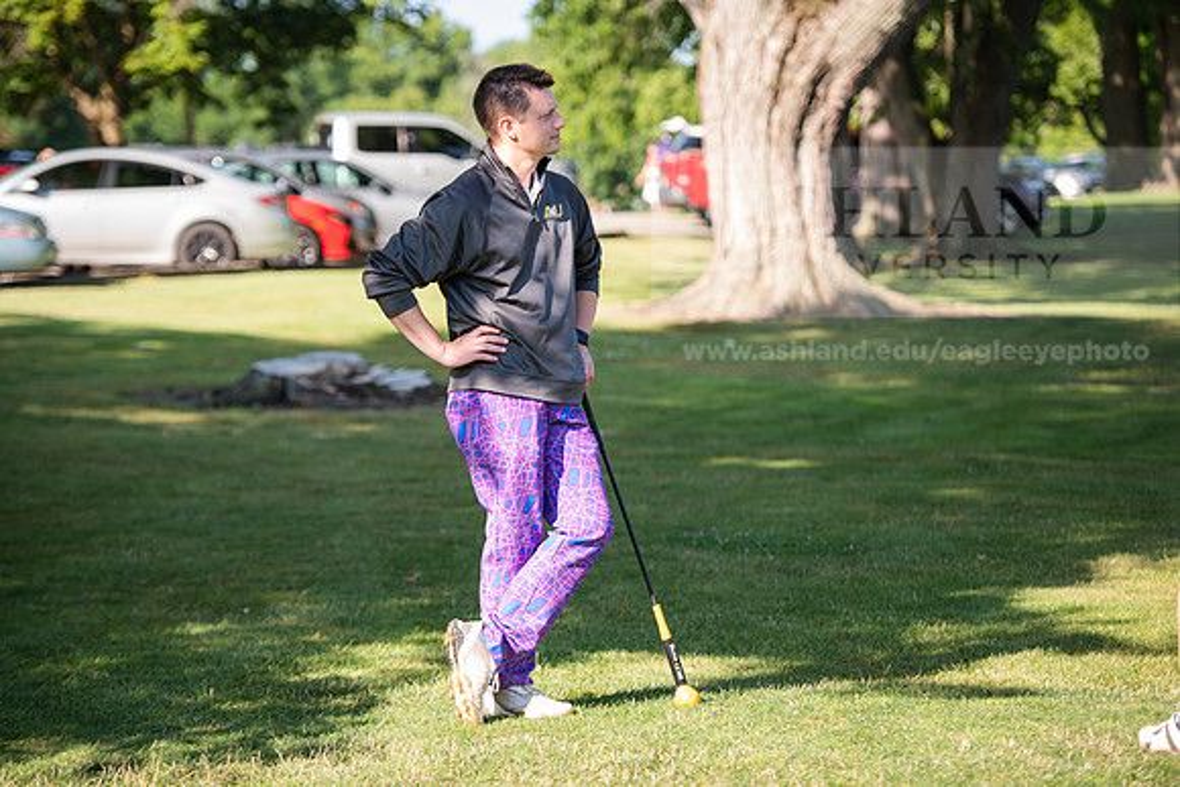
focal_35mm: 120
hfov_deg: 17.1
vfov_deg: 11.4
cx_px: 590
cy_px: 394
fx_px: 3934
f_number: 3.2
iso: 160
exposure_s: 1/400
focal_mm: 120
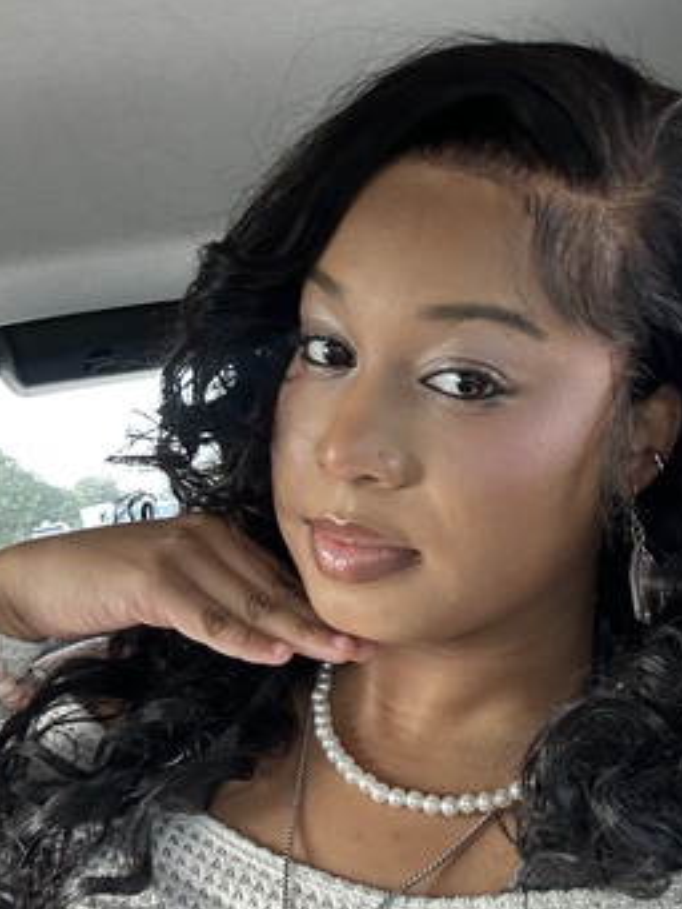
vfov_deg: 42.7
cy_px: 554
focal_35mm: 44
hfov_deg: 32.7
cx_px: 430
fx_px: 1155
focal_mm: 2.69
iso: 80
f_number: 1.9
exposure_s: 1/60
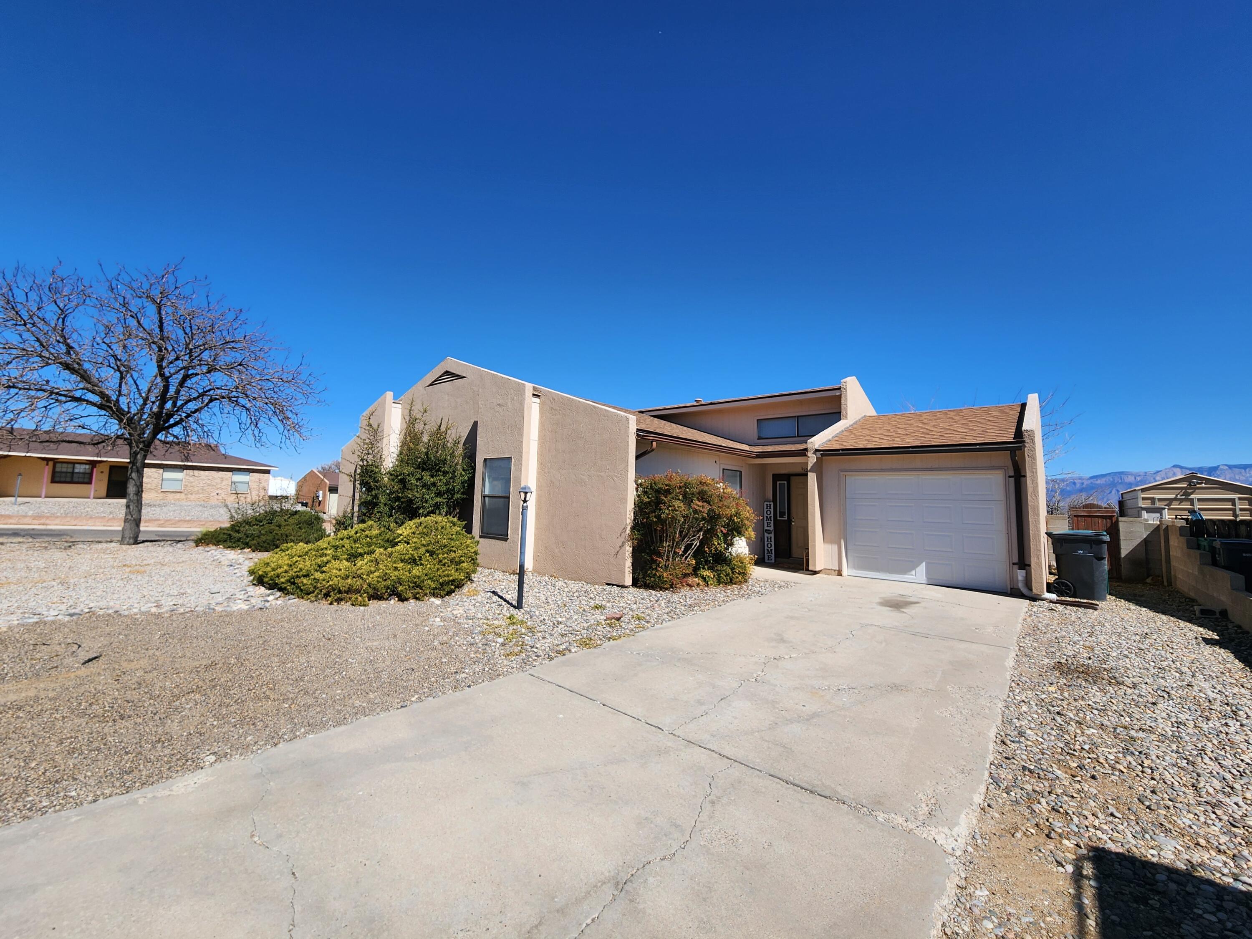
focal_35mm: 13
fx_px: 470
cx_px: 626
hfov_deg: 106.2
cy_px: 470
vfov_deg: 89.9
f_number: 2.2
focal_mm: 2.2
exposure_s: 1/2628
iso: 50
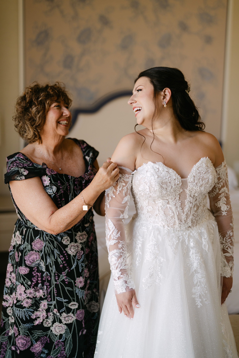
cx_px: 120
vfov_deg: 39.6
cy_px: 179
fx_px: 498
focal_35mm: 50
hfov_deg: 27.0
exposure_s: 1/2000
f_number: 1.2
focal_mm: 50
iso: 320
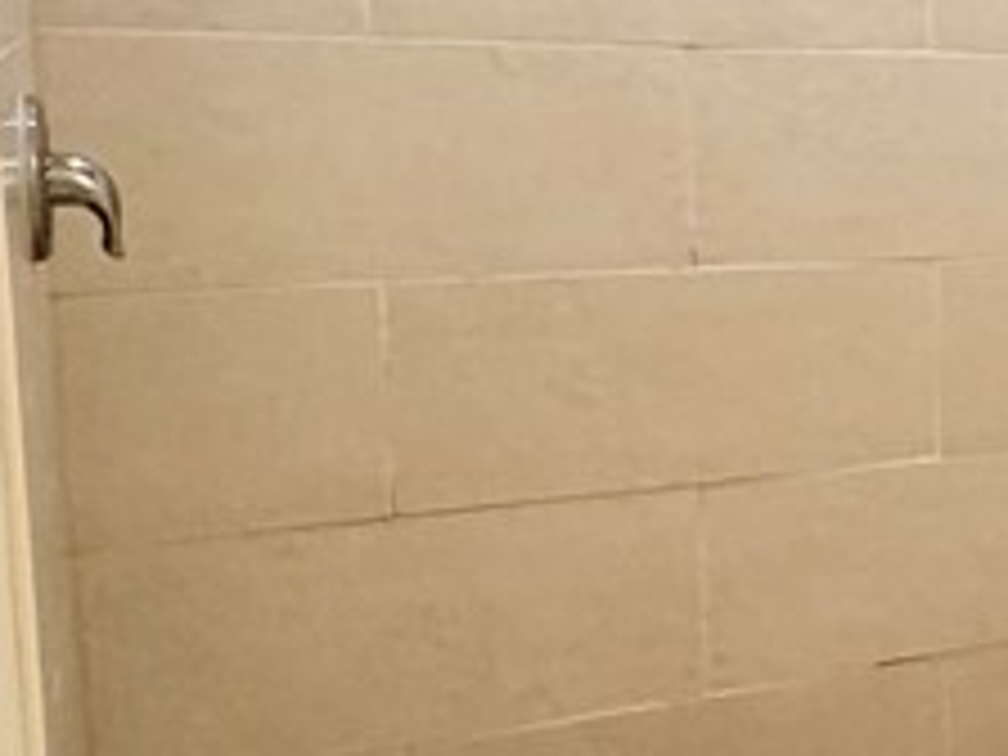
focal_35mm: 64
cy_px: 252
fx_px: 1864
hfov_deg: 18.5
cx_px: 2056
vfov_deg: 22.8
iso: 200
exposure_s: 1/120
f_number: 2.2
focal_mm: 2.22
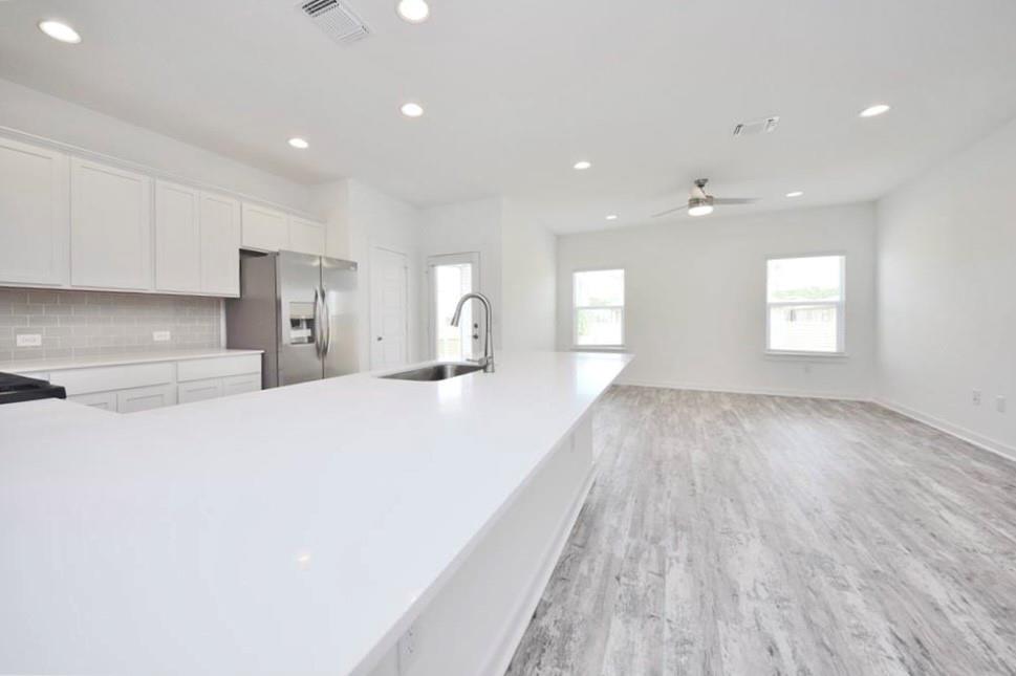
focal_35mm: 12
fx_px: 338
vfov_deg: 89.9
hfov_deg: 112.6
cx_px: 508
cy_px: 338
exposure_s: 1/125
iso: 320
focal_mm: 8
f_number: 5.6
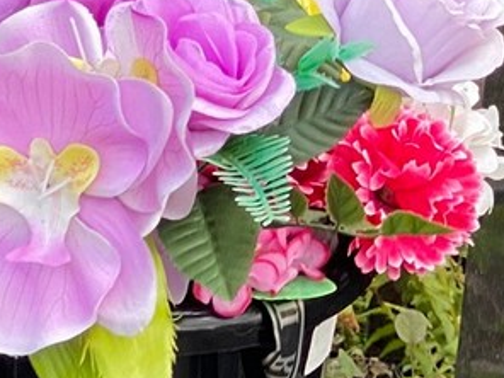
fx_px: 3684
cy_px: 131
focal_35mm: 253
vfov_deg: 5.9
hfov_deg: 7.6
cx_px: 926
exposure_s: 1/124
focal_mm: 6
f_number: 2
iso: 20
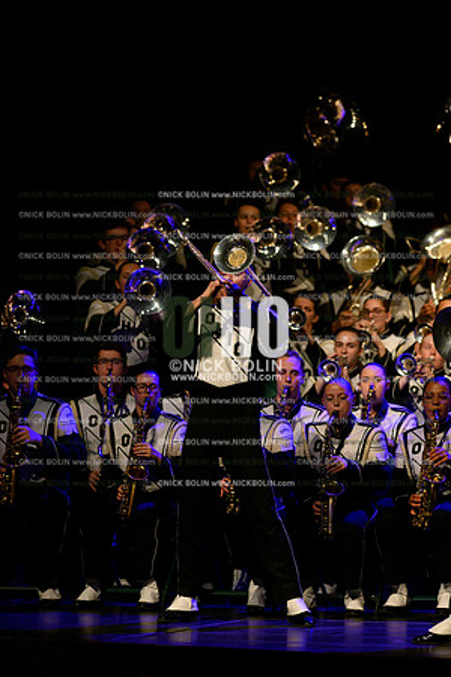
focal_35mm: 300
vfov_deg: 6.9
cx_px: 226
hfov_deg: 4.6
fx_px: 5637
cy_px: 338
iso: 6400
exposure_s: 1/500
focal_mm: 300
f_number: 4
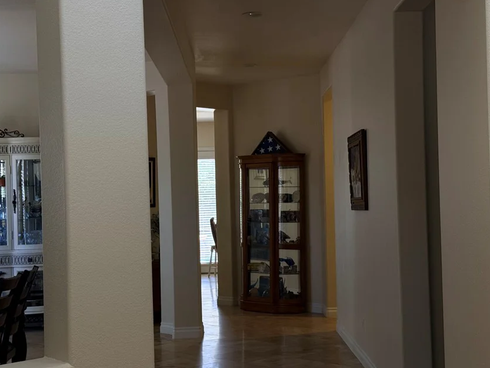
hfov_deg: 32.6
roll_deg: +1.6
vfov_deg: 24.8
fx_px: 835
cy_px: 200
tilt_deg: +0.1
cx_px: 281
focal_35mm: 59
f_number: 1.78
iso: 125
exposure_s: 1/60
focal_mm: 6.76
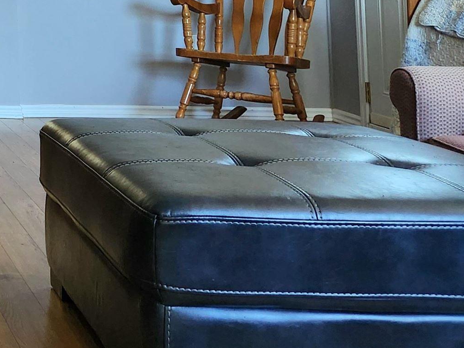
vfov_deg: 19.5
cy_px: -91
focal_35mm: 70
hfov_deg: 22.8
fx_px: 938
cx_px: -223
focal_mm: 5.4
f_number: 1.8
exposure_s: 1/120
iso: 320
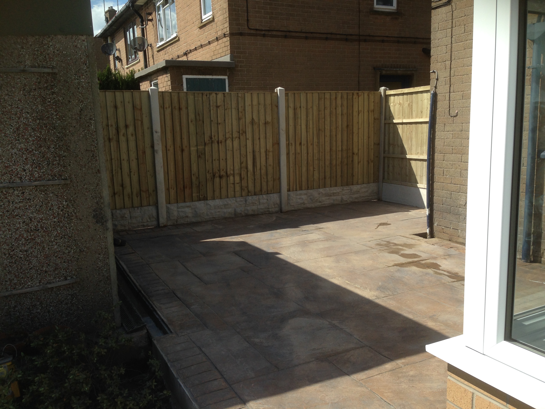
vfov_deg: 42.9
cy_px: 204
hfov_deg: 55.4
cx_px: 272
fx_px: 520
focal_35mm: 33
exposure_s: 1/1232
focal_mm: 4.12
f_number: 2.4
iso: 50
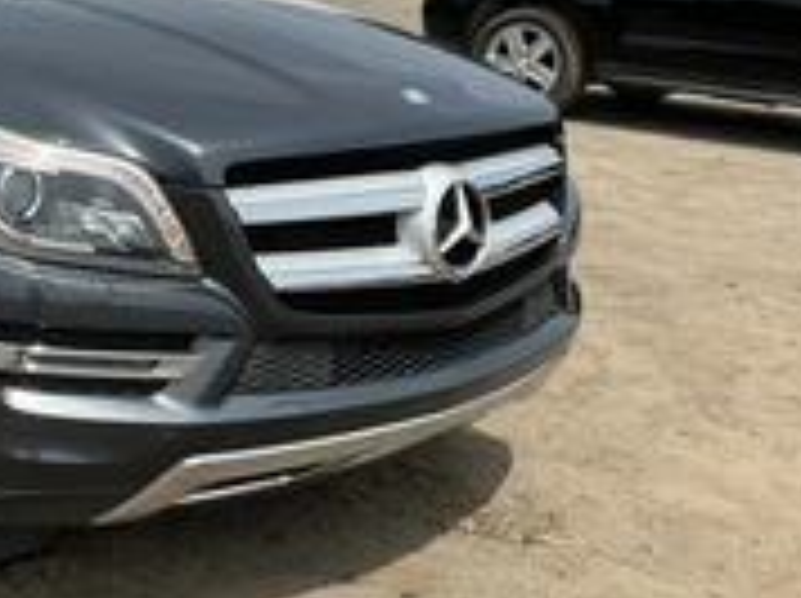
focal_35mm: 63
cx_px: -68
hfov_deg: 28.2
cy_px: 130
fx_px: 1456
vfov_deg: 22.9
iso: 25
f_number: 1.8
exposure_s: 1/2667
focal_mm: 3
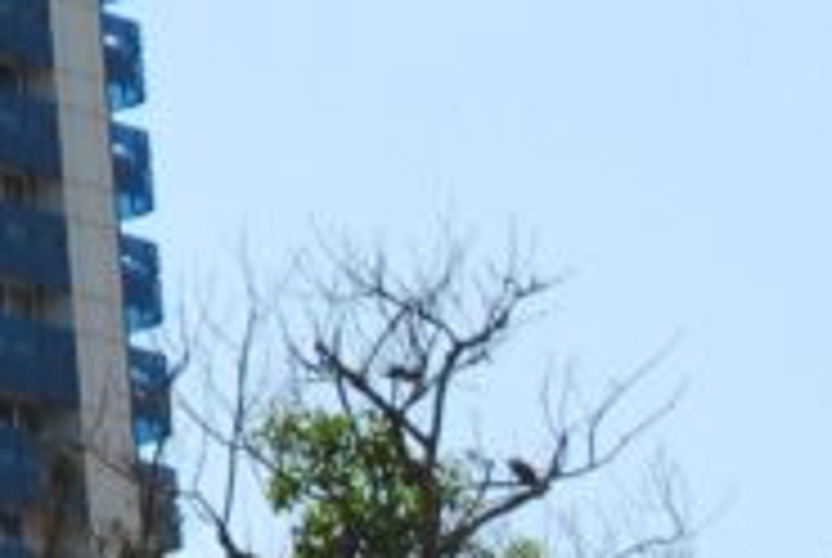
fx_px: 6157
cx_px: -585
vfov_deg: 5.2
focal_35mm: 266
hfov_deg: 7.5
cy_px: -119
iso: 100
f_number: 5.6
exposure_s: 1/400
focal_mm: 32
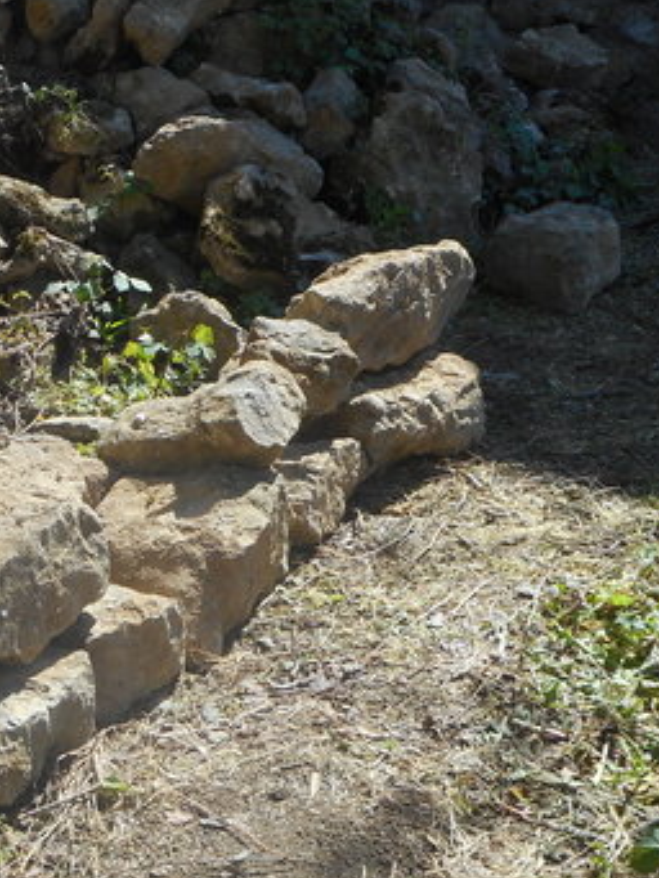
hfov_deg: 18.2
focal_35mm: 80
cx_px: 72
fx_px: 2029
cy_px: 622
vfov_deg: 24.2
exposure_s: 1/320
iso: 80
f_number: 4.5
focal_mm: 6.9
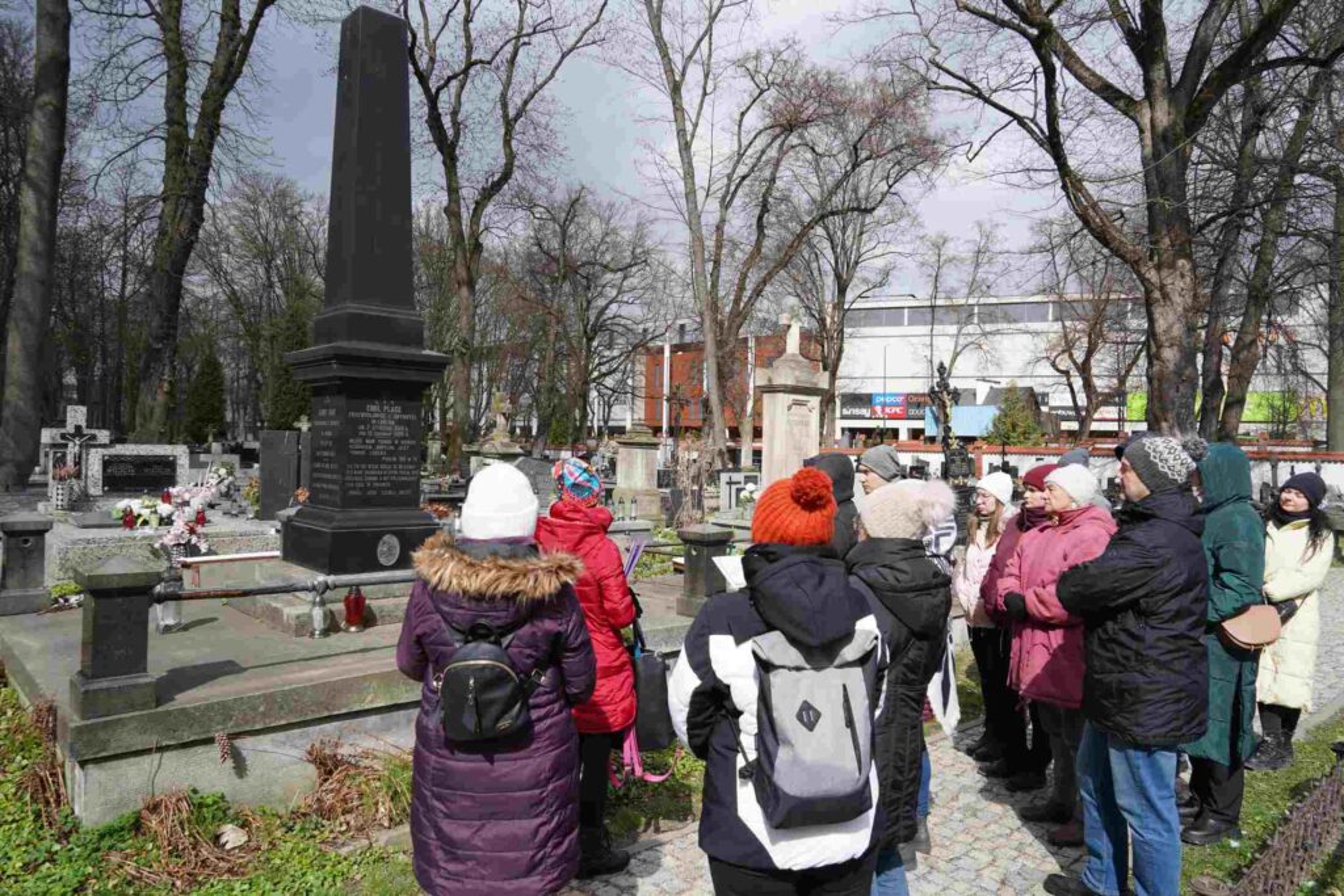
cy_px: 448
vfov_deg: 53.1
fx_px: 896
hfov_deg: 73.7
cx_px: 672
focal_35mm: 24
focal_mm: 24
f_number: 8
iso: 100
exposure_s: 1/200
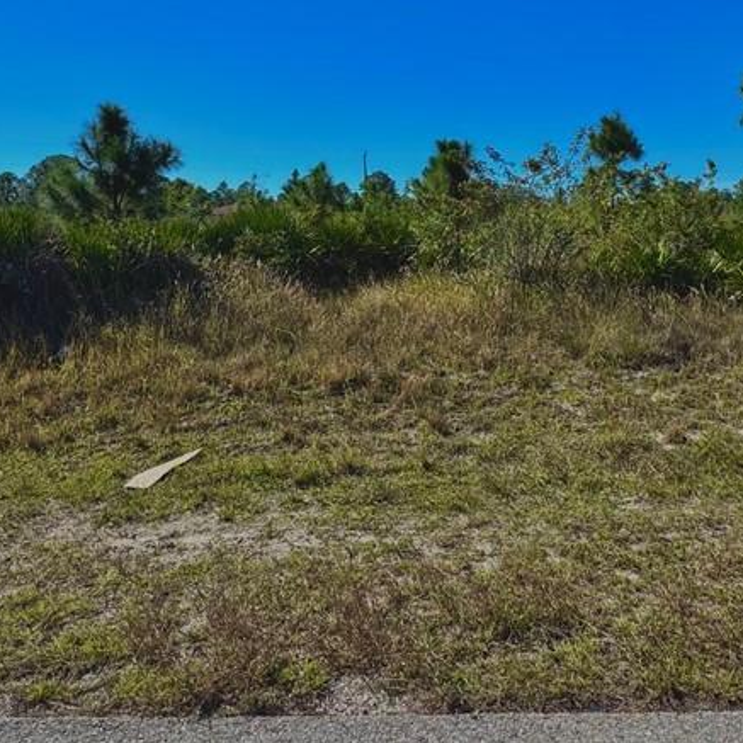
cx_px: 481
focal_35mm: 29
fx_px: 704
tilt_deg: -2.2
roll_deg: -0.7
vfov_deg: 54.4
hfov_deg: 54.7
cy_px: 243
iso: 50
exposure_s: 1/1832
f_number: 2.2
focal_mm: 2.22
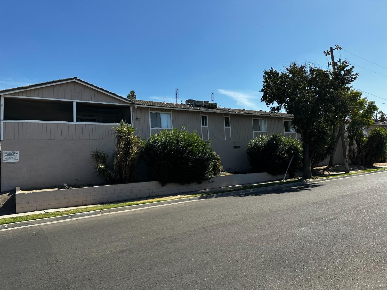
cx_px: 194
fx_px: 268
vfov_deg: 56.8
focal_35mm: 24
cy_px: 145
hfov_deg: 71.6
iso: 80
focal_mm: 6.86
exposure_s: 1/3717
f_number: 1.78
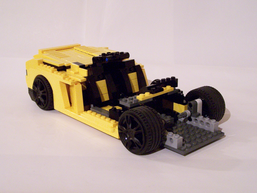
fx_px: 416
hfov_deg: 34.3
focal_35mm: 56
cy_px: 96
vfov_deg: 26.1
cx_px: 128
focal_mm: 9.3
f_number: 3.1
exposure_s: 1/8
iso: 400
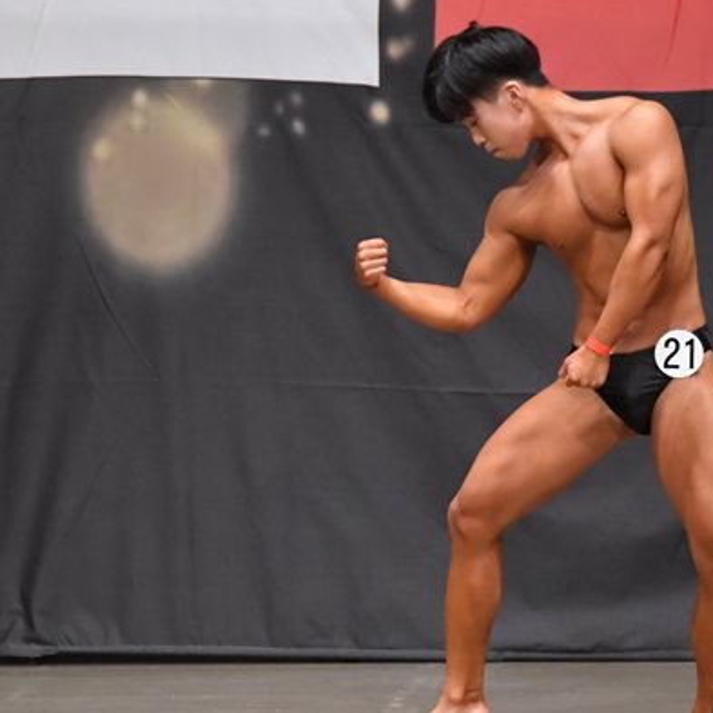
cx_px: 485
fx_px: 8785
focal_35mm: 377
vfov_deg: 4.6
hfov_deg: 4.6
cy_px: 370
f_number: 5.6
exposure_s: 1/400
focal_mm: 150
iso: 6400
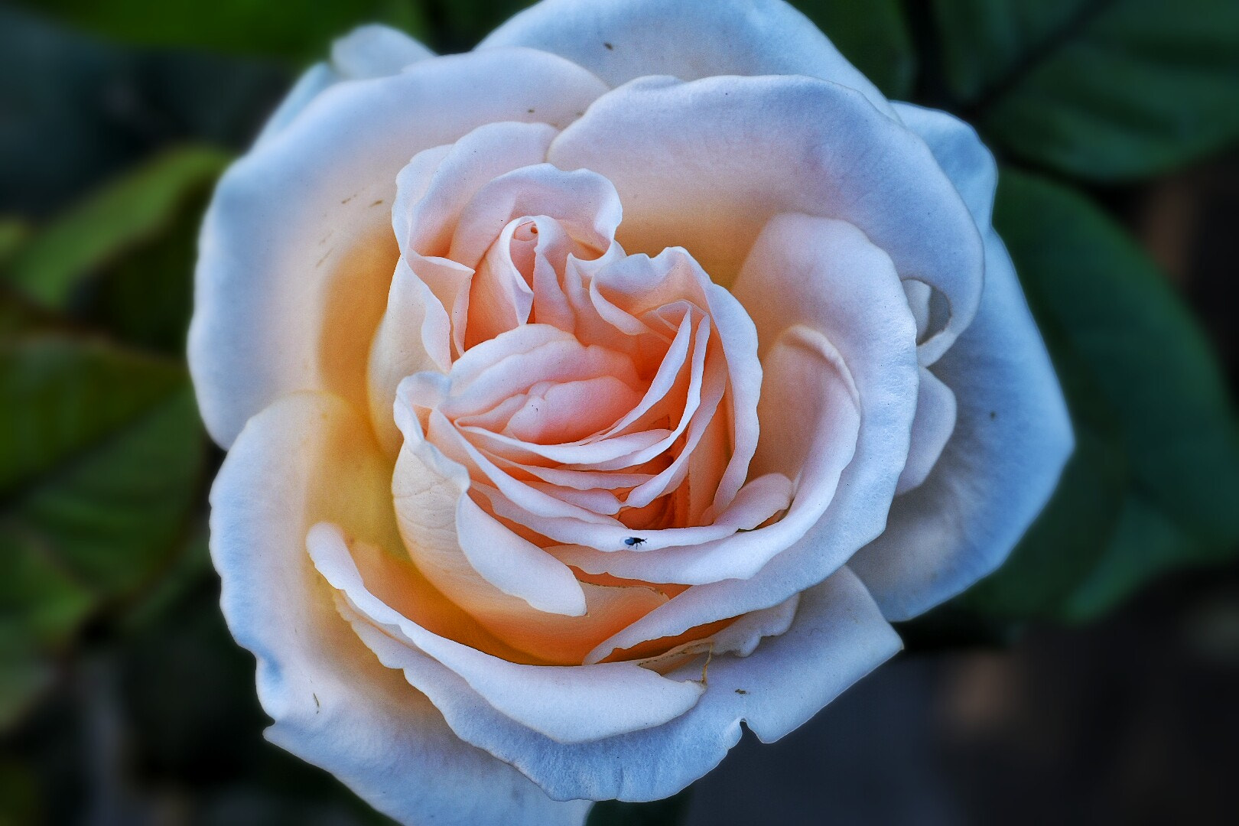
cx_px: 620
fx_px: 3097
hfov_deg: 22.6
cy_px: 413
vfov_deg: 15.2
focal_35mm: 90
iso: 250
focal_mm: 60
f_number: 11
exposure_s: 1/160
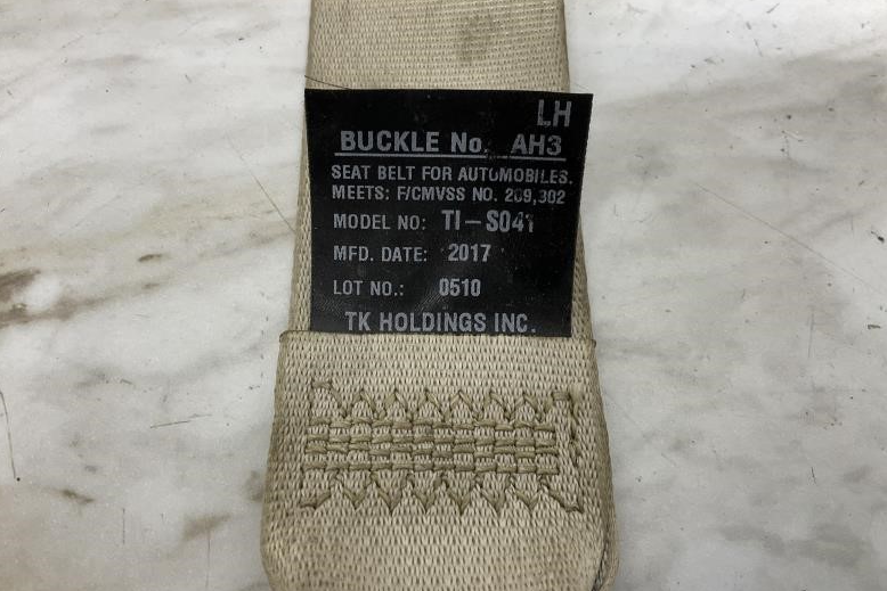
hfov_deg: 60.3
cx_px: 451
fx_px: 764
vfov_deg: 42.3
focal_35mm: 31
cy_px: 262
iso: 50
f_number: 1.8
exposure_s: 1/60
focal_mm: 3
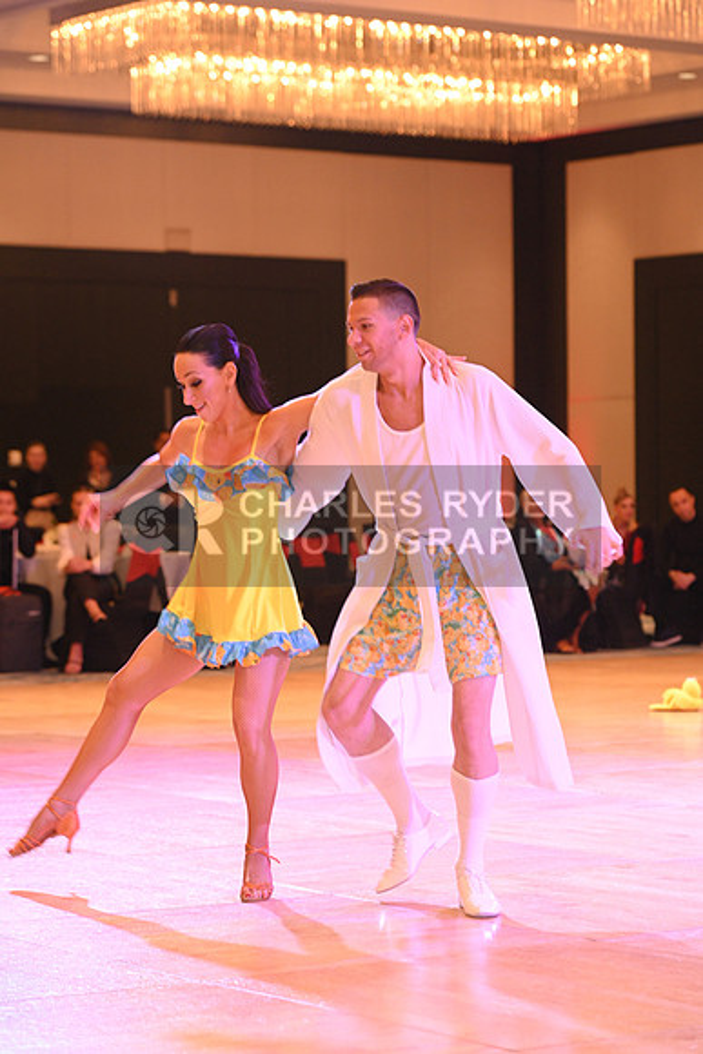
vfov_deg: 19.5
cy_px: 527
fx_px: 3074
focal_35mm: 105
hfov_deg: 13.0
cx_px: 352
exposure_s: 1/200
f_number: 4.5
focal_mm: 105
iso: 3200
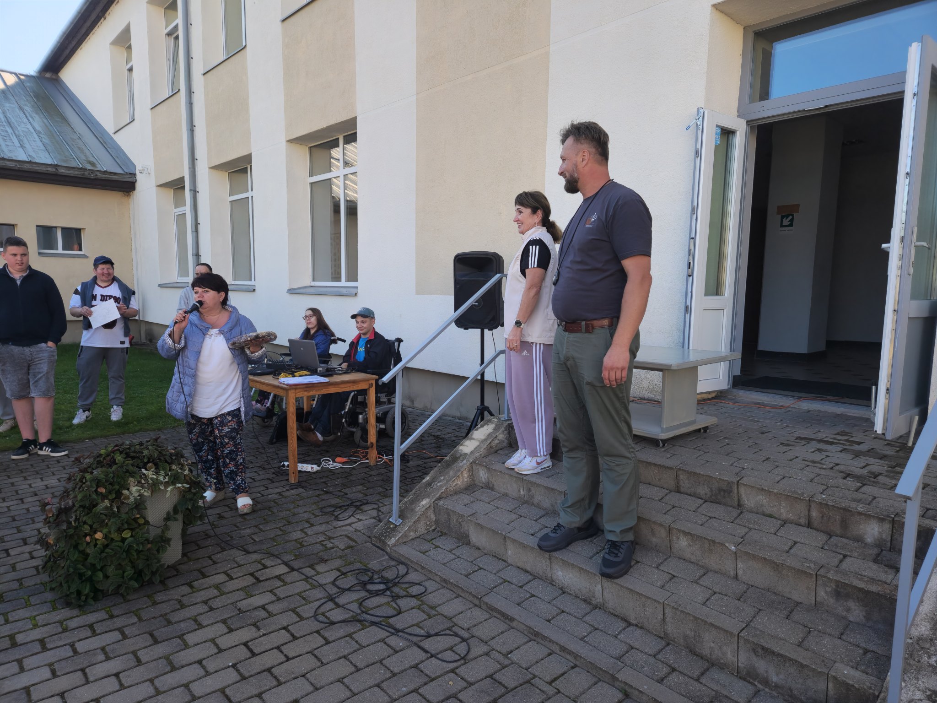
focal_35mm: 23
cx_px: 468
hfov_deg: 73.9
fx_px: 623
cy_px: 352
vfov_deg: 58.9
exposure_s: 1/686
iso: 20
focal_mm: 5.4
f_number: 1.8
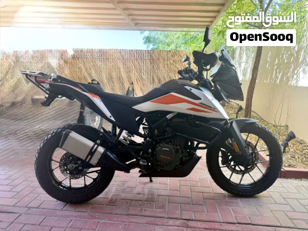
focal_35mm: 24
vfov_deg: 56.8
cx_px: 154
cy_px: 116
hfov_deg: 71.6
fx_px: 214
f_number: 1.78
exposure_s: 1/214
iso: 125
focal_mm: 6.76
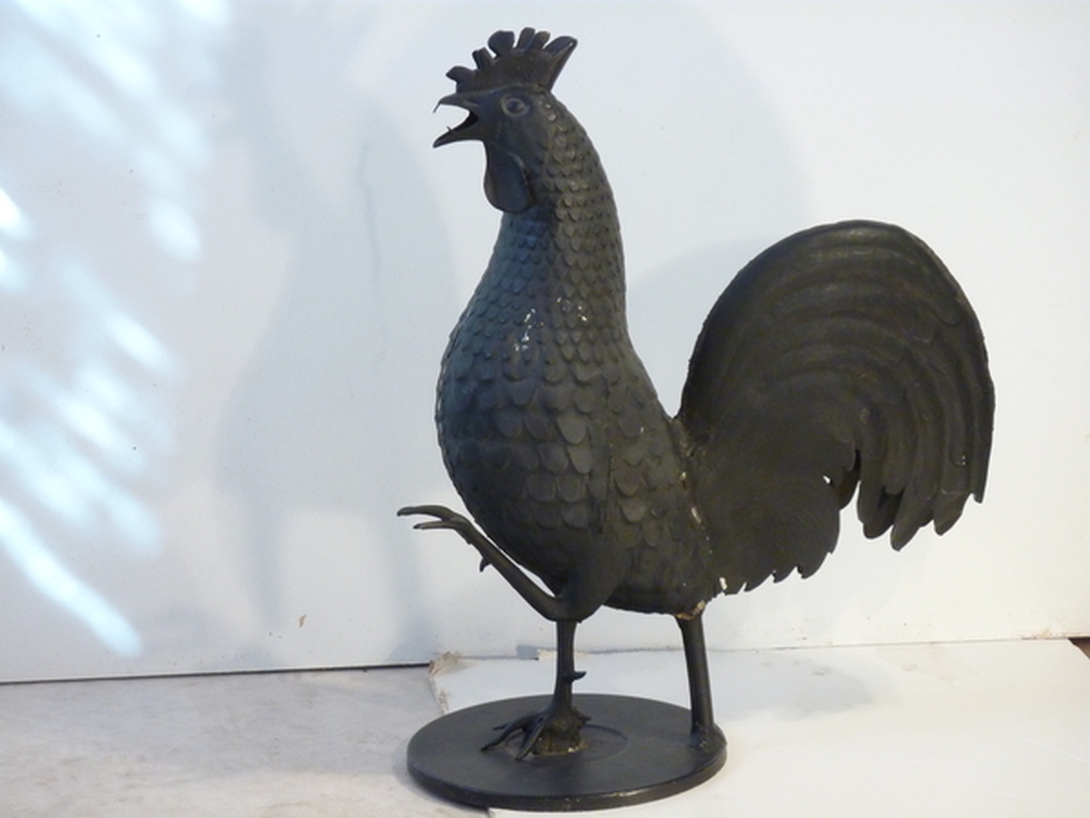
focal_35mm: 137
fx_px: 4314
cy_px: 409
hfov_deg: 14.4
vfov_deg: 10.8
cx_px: 545
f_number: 4.5
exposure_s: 1/25
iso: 400
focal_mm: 22.5
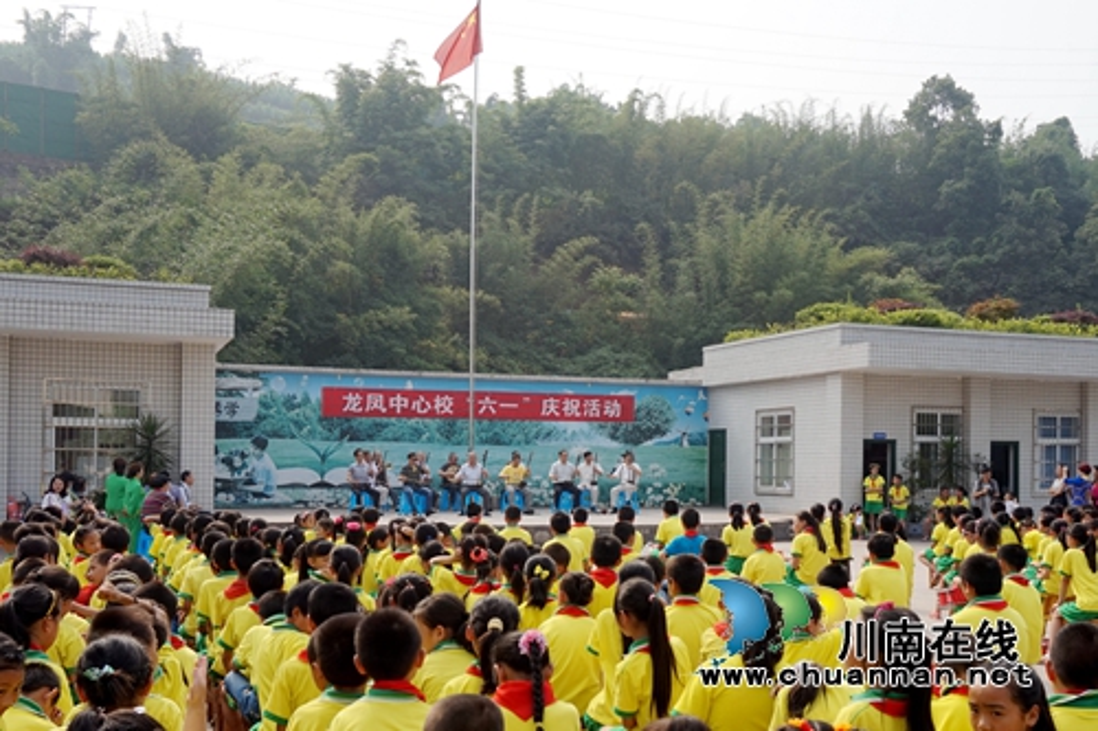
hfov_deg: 61.9
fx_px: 915
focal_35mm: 30
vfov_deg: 43.6
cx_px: 549
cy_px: 366
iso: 100
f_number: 8
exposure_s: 1/250
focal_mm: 20
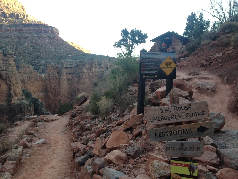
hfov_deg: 52.6
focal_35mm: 35
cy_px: 90
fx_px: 241
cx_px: 119
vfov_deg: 40.7
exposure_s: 1/120
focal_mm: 4.28
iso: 80
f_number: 2.4
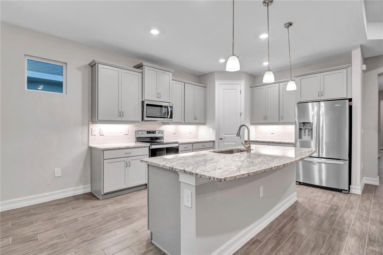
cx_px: 192
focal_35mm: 17
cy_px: 128
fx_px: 181
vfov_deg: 70.4
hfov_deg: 93.3
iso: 160
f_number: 8
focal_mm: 11
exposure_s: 1/10
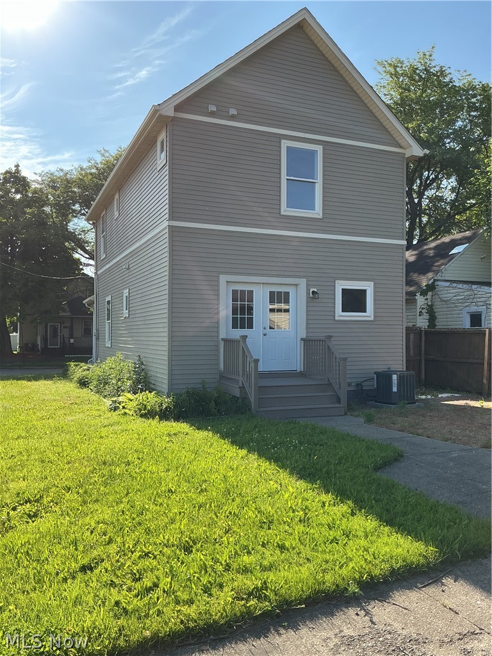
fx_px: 550
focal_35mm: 29
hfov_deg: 48.2
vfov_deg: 61.7
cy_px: 328
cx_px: 246
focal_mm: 3
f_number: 1.8
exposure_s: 1/759
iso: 25
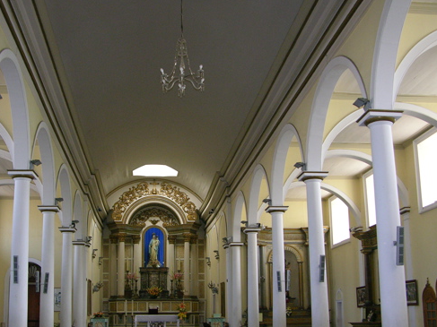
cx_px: 174
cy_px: 205
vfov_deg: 31.4
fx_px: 581
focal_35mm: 46
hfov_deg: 41.1
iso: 200
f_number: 2.8
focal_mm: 8.9
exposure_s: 1/60.1
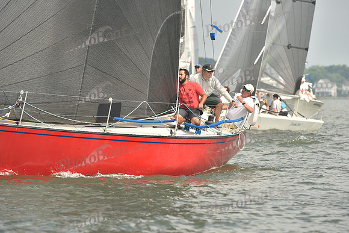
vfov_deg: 3.4
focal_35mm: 400
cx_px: 174
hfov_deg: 5.2
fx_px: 3879
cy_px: 116
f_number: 9
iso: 400
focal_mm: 400
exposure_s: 1/800
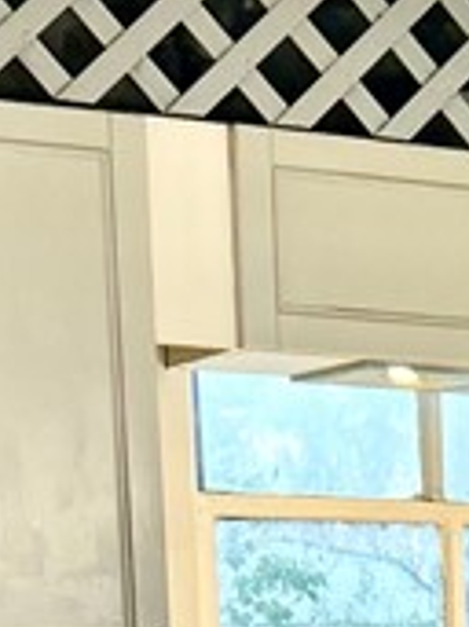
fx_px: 2822
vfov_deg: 11.6
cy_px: 1166
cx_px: 865
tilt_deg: -9.6
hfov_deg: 9.1
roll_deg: +0.8
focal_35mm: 156
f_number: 1.5
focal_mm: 5.7
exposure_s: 1/60
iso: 100
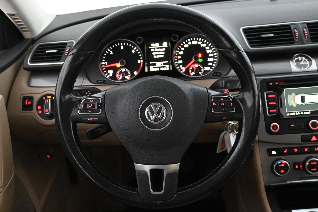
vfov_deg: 38.4
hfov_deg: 55.1
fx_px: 305
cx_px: 159
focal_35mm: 34
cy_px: 106
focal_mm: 23
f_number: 4.2
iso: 6400
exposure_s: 1/40
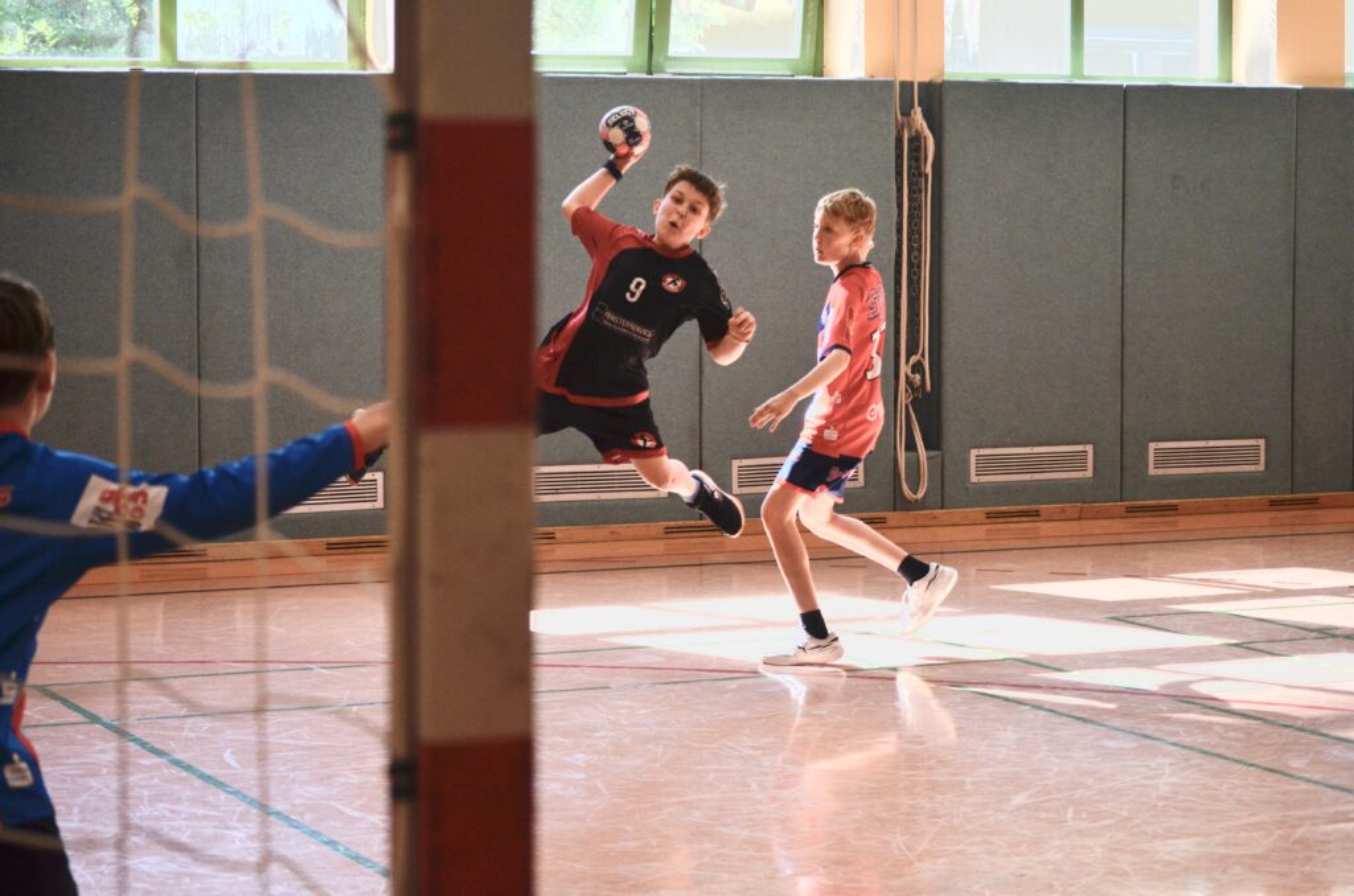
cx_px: 677
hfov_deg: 22.7
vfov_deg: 15.1
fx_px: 3378
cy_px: 448
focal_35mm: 90
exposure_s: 1/800
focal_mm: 60
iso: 800
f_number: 4.2
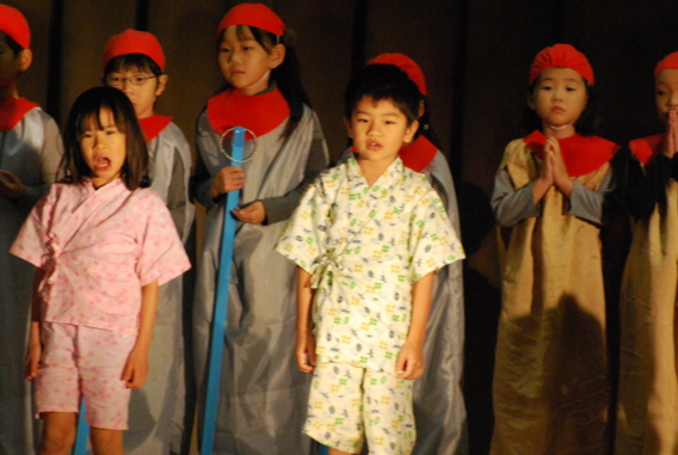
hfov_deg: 3.6
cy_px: 217
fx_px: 10755
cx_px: 382
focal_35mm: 570
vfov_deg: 2.4
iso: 1600
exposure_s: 1/100
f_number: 5.6
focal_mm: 270
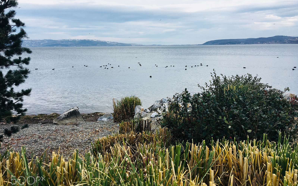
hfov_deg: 61.2
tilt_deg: -9.8
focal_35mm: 31
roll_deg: -0.3
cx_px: 149
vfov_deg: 40.6
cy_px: 93
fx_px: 252
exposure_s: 1/1012
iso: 25
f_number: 2.2
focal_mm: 4.15
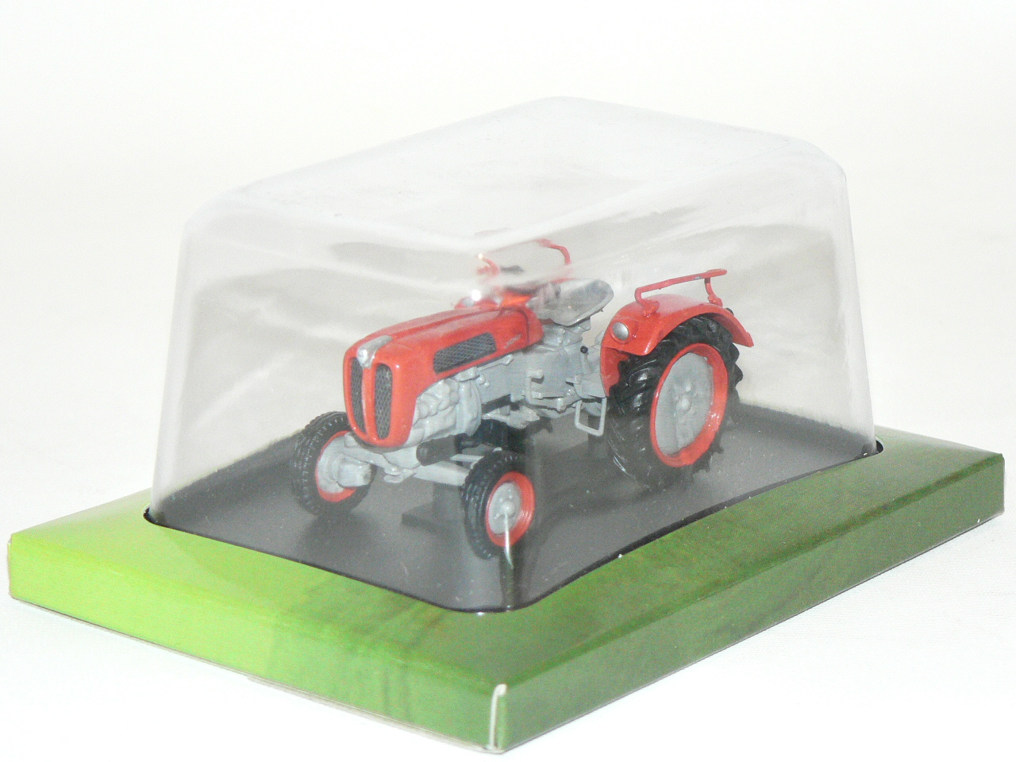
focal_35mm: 130
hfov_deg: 15.2
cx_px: 508
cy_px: 381
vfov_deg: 11.4
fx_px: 3816
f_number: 3.2
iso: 400
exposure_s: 1/60
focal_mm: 21.6
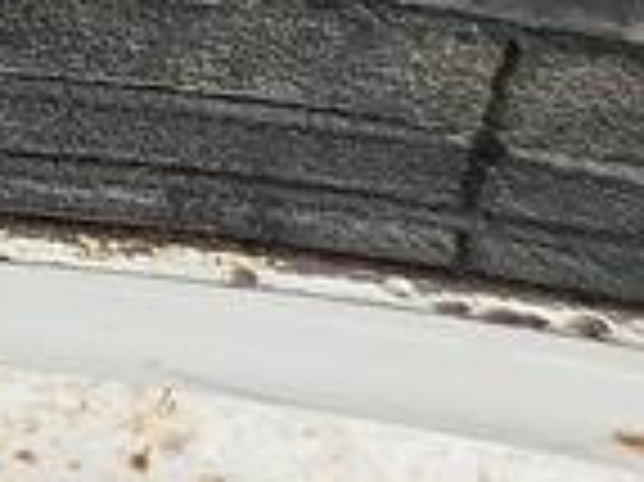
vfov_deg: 7.5
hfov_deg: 8.9
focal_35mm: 165
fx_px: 3067
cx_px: -1504
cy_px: -1131
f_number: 1.8
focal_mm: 5.4
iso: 100
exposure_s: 1/100
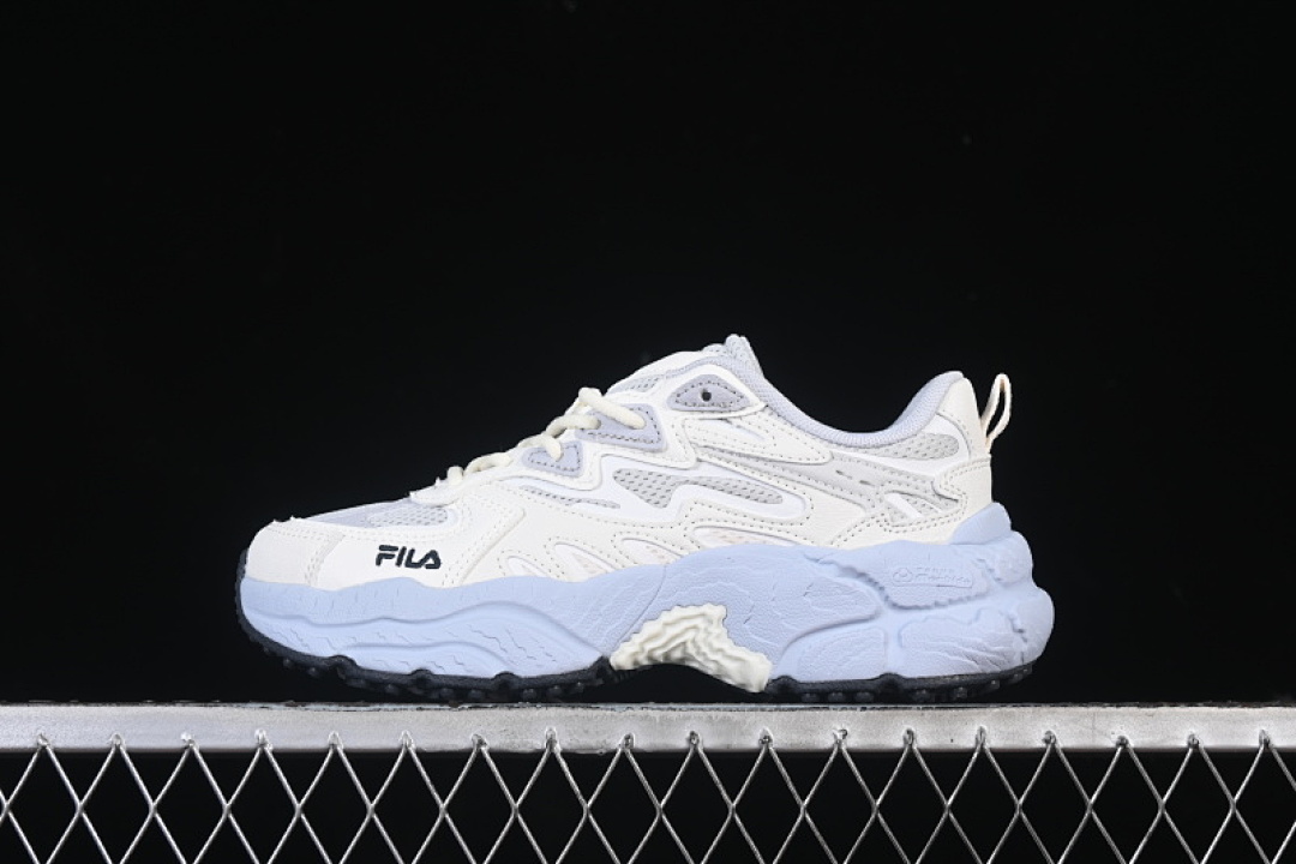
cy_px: 432
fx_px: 2700
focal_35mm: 75
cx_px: 648
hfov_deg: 27.0
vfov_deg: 18.2
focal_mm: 50
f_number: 8
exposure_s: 1/80
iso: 160
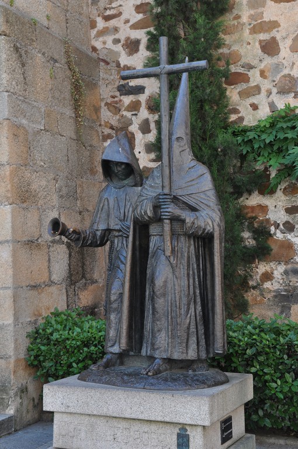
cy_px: 224
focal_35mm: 57
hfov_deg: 23.7
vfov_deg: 35.1
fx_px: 710
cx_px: 149
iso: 400
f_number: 5.6
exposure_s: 1/125
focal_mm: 38
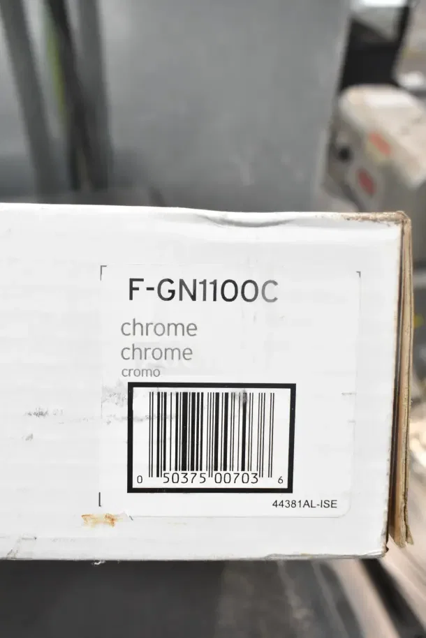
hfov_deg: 43.6
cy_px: 319
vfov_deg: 61.9
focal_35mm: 30
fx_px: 532
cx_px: 213
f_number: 5.6
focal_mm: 20
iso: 1600
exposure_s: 1/125
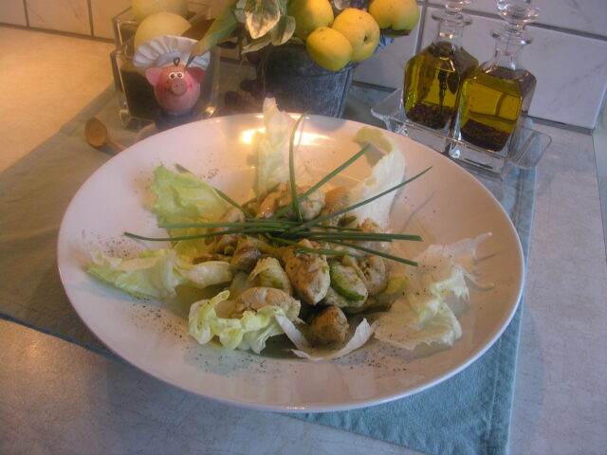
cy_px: 228
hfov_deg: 50.1
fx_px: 649
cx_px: 304
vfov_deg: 38.7
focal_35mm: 37
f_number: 2.7
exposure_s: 1/63.8
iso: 100
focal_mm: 5.6
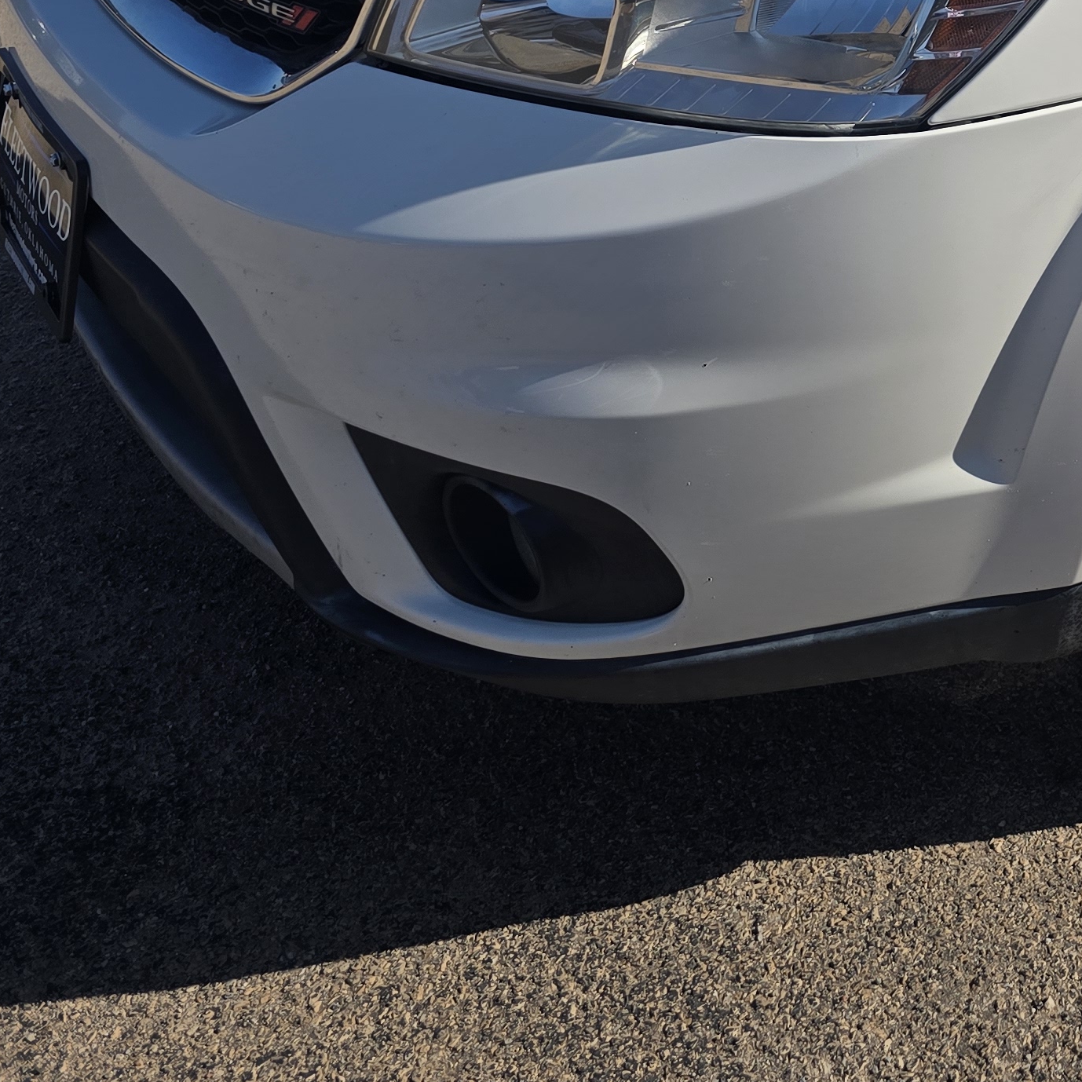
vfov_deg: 27.0
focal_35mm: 59
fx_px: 2086
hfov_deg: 25.2
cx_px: 1395
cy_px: -69
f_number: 1.7
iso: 12
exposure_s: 1/1276
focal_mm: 6.3
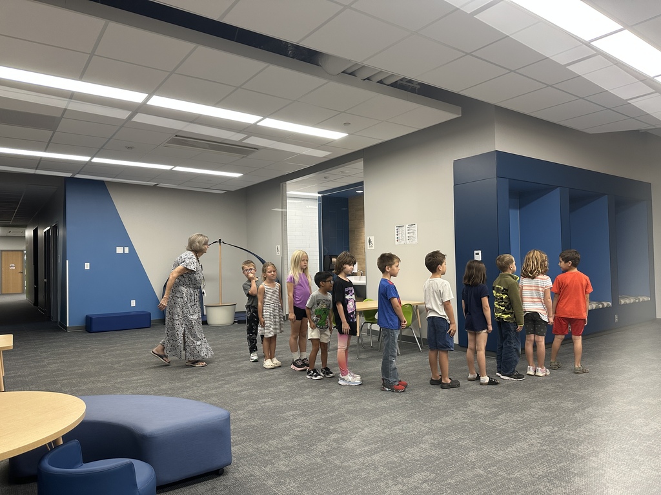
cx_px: 330
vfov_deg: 56.8
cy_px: 248
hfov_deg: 71.6
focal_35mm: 24
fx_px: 458
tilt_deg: +2.0
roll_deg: +0.5
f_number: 1.78
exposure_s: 1/120
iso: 160
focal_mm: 6.86
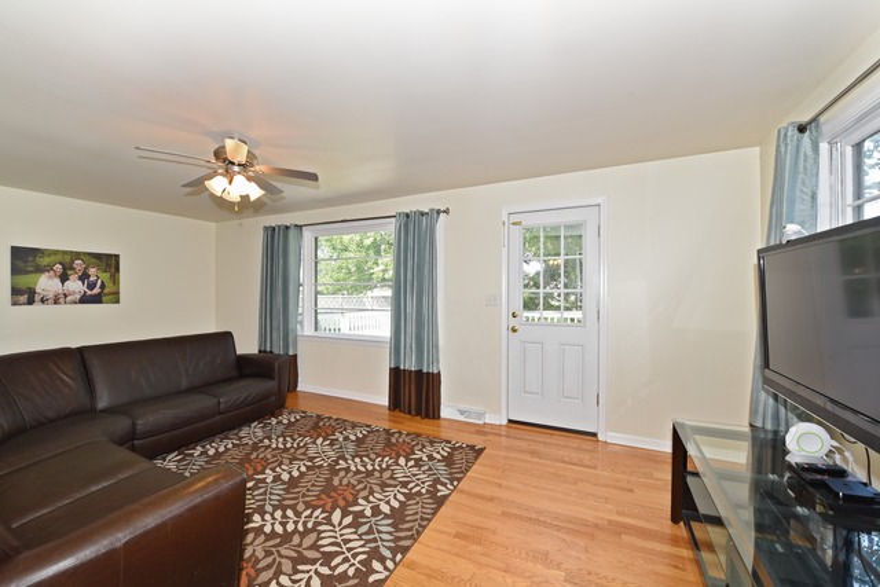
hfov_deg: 104.2
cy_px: 294
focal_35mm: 14
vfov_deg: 81.2
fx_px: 342
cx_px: 440
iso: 400
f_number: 8
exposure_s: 1/60
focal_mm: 14
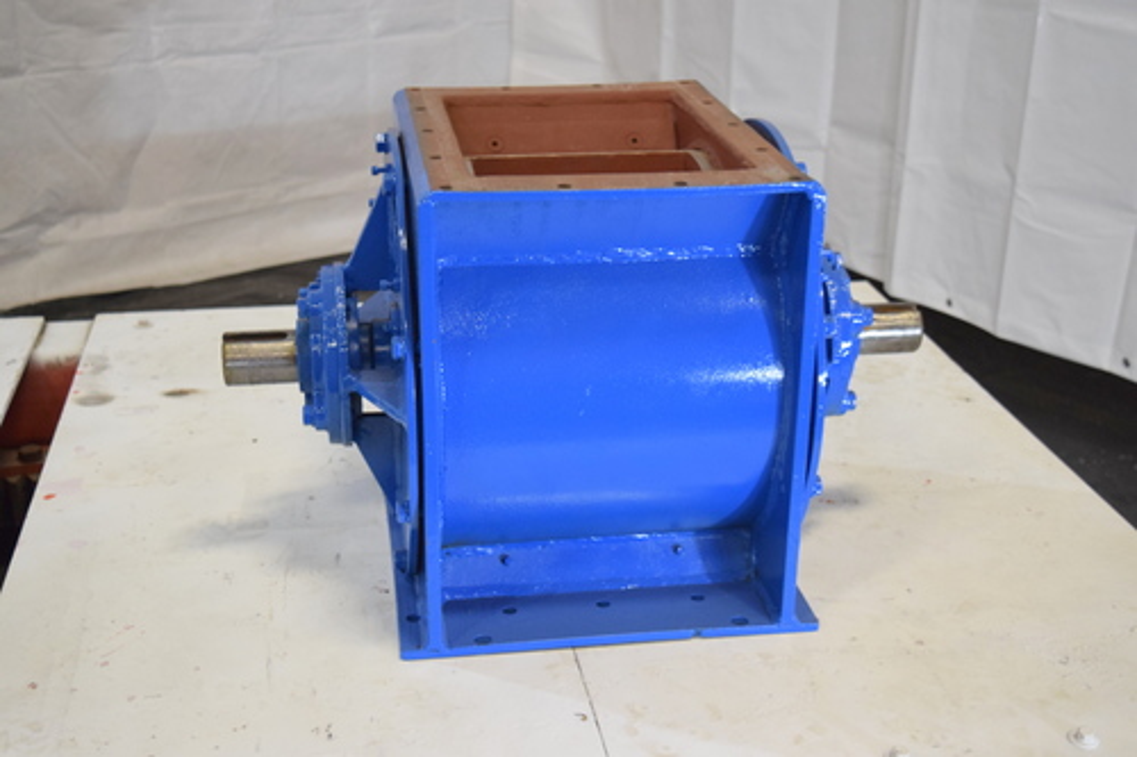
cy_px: 378
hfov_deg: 38.9
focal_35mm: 51
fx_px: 1610
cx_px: 568
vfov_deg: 26.5
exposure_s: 1/125
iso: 1250
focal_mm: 34
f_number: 4.5
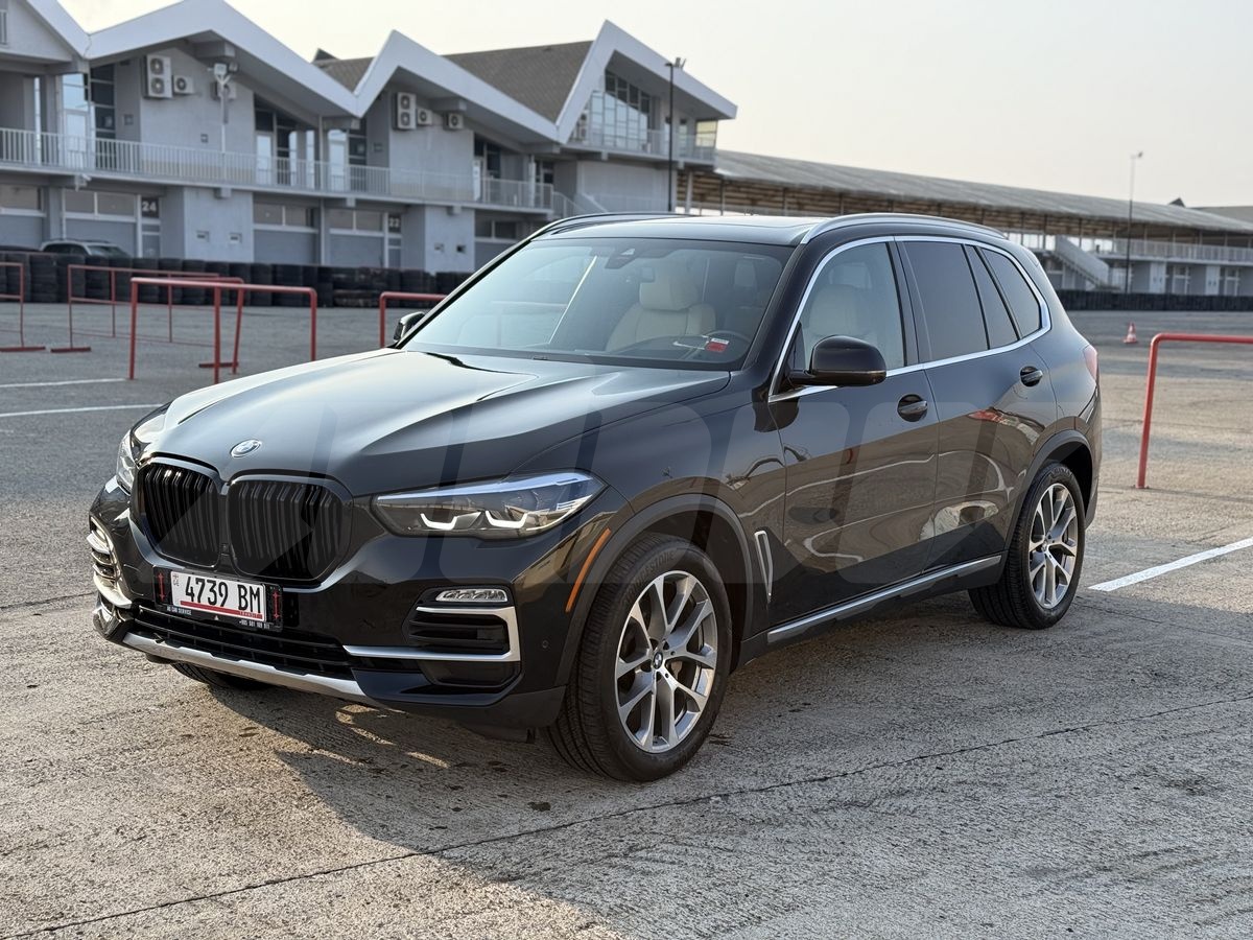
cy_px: 470
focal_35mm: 48
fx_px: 1737
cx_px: 626
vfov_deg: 30.3
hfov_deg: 39.7
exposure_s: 1/1456
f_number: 1.78
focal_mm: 6.76
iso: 100
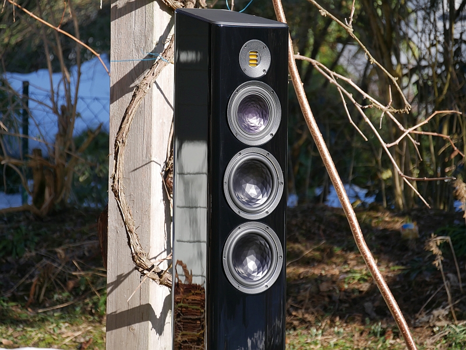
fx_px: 3098
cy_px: 175
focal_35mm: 230
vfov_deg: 6.5
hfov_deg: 8.6
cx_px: 233
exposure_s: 1/400
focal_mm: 115
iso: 200
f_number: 5.5
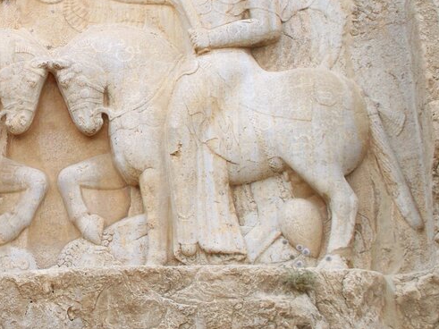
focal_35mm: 96
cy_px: 82
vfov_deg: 15.3
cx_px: -4
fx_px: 1217
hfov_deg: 19.8
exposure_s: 1/320
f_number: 5.1
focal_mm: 9.86
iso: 80
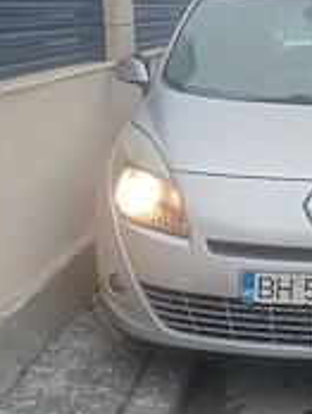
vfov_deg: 30.2
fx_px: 767
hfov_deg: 22.3
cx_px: 298
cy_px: 214
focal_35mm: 64
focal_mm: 3.98
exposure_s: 1/101
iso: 158
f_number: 1.8
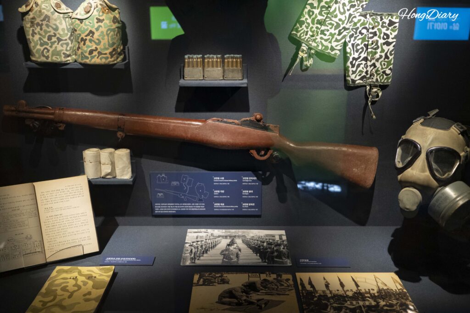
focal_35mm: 38
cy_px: 156
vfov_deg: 35.1
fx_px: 496
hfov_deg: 50.7
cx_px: 235
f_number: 5
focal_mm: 38
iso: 8000
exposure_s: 1/160
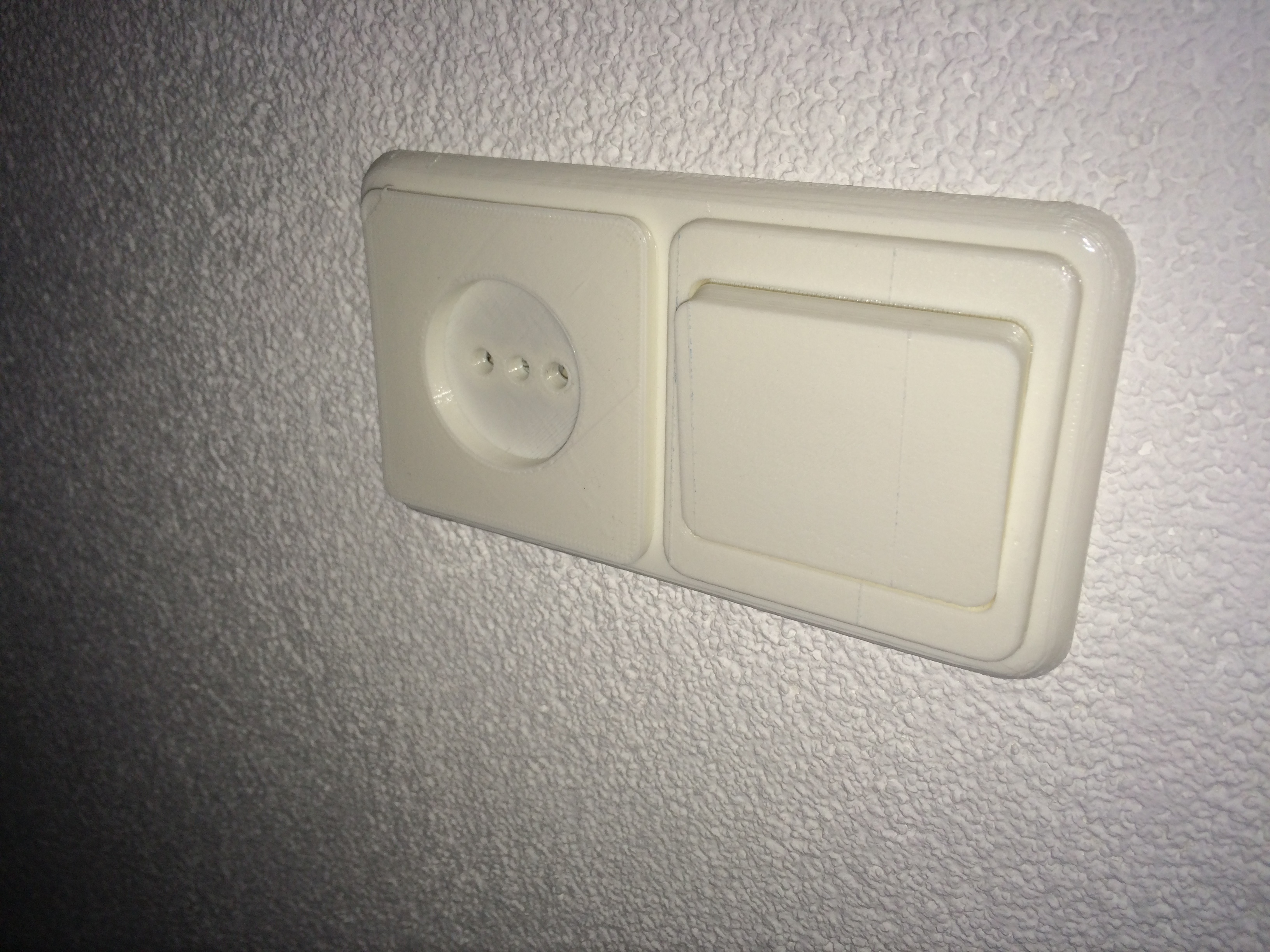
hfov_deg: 61.7
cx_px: 635
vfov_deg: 48.2
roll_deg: +0.2
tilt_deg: -23.4
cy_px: 476
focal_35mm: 29
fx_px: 1064
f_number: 2.2
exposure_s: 1/249
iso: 32
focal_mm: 4.15
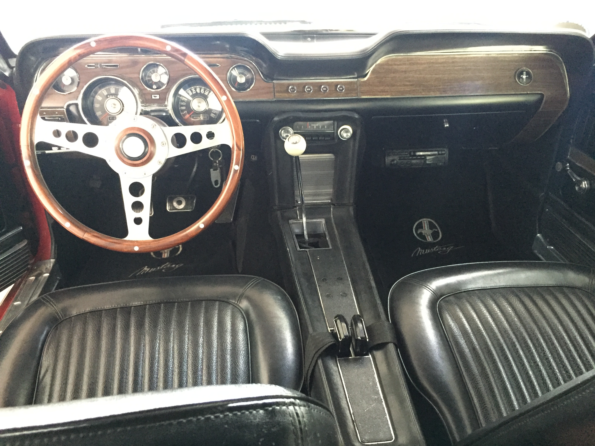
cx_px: 298
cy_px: 223
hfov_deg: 61.7
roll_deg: -2.4
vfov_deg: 48.2
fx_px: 498
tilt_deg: -29.5
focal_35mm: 29
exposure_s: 1/15
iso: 400
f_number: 2.2
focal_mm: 4.15
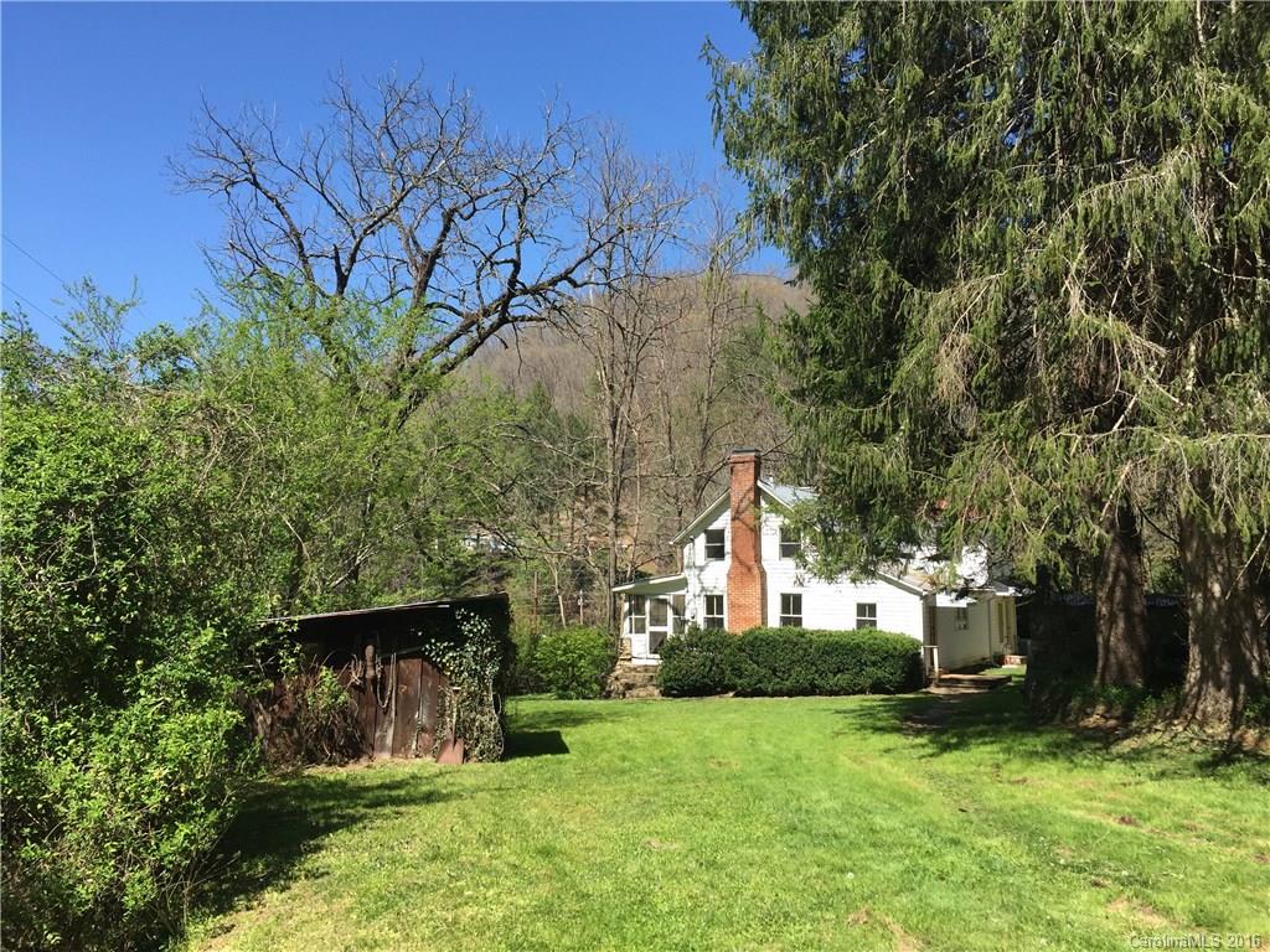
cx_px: 635
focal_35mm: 29
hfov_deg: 61.7
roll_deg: -0.3
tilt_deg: +5.6
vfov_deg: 48.2
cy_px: 476
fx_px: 1064
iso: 32
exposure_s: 1/964
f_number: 2.2
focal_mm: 4.15
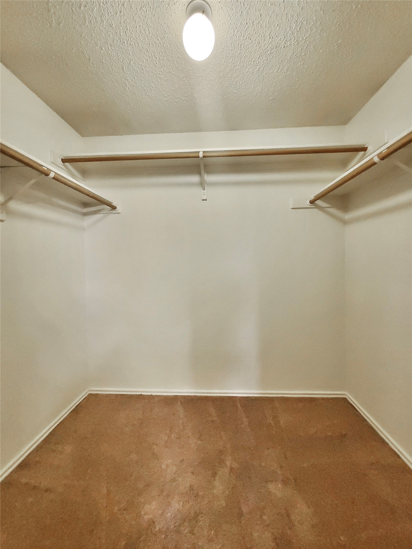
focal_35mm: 13
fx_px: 206
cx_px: 206
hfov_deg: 89.9
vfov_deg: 106.2
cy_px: 274
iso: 500
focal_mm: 1.8
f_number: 2.2
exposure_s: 1/30
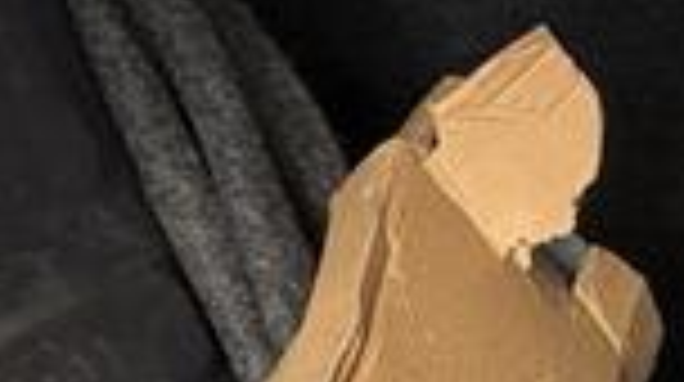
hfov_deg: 18.9
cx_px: 1184
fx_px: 1630
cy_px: 822
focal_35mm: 90
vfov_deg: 11.7
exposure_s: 1/99
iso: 200
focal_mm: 2.22
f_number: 2.2
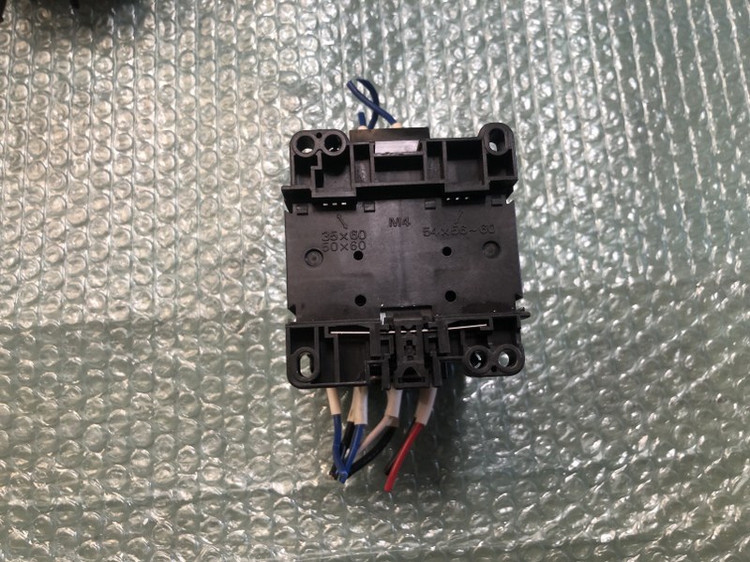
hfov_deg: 63.4
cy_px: 281
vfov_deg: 49.7
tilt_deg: -77.1
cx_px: 375
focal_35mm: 28
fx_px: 607
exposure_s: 1/15
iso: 40
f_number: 1.8
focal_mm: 3.99
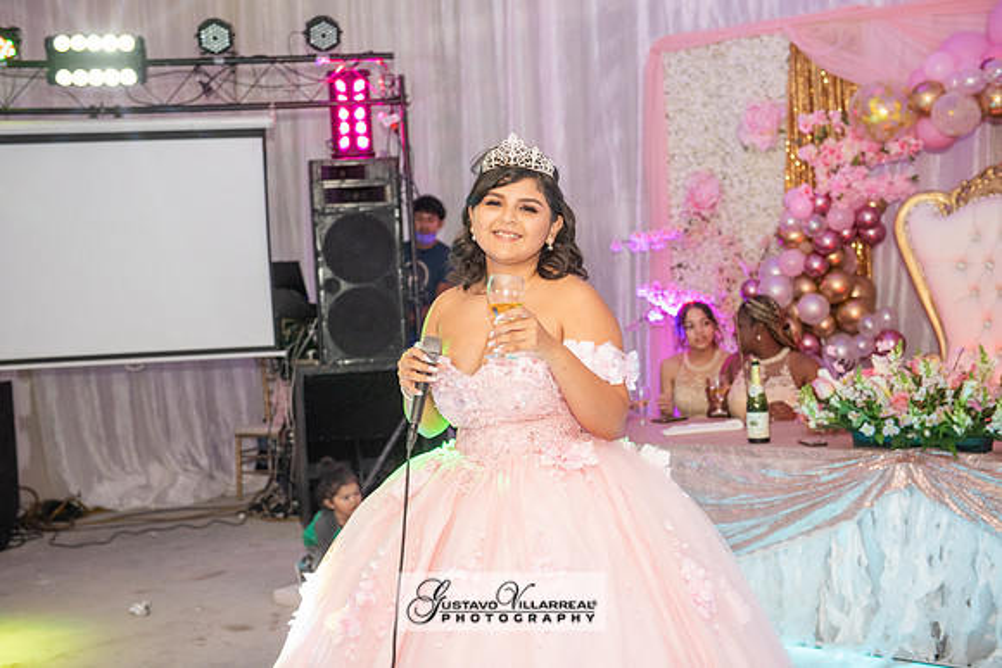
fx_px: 1531
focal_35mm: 55
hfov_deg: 36.2
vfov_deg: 24.6
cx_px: 501
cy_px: 334
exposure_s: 1/60
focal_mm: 55
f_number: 4
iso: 1250
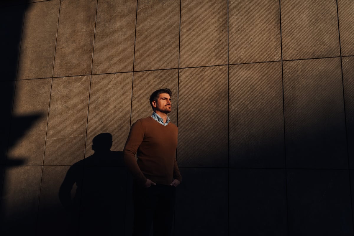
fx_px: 344
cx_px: 177
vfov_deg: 37.9
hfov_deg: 54.4
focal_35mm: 35
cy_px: 118
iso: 100
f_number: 1.8
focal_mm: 35
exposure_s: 1/3200
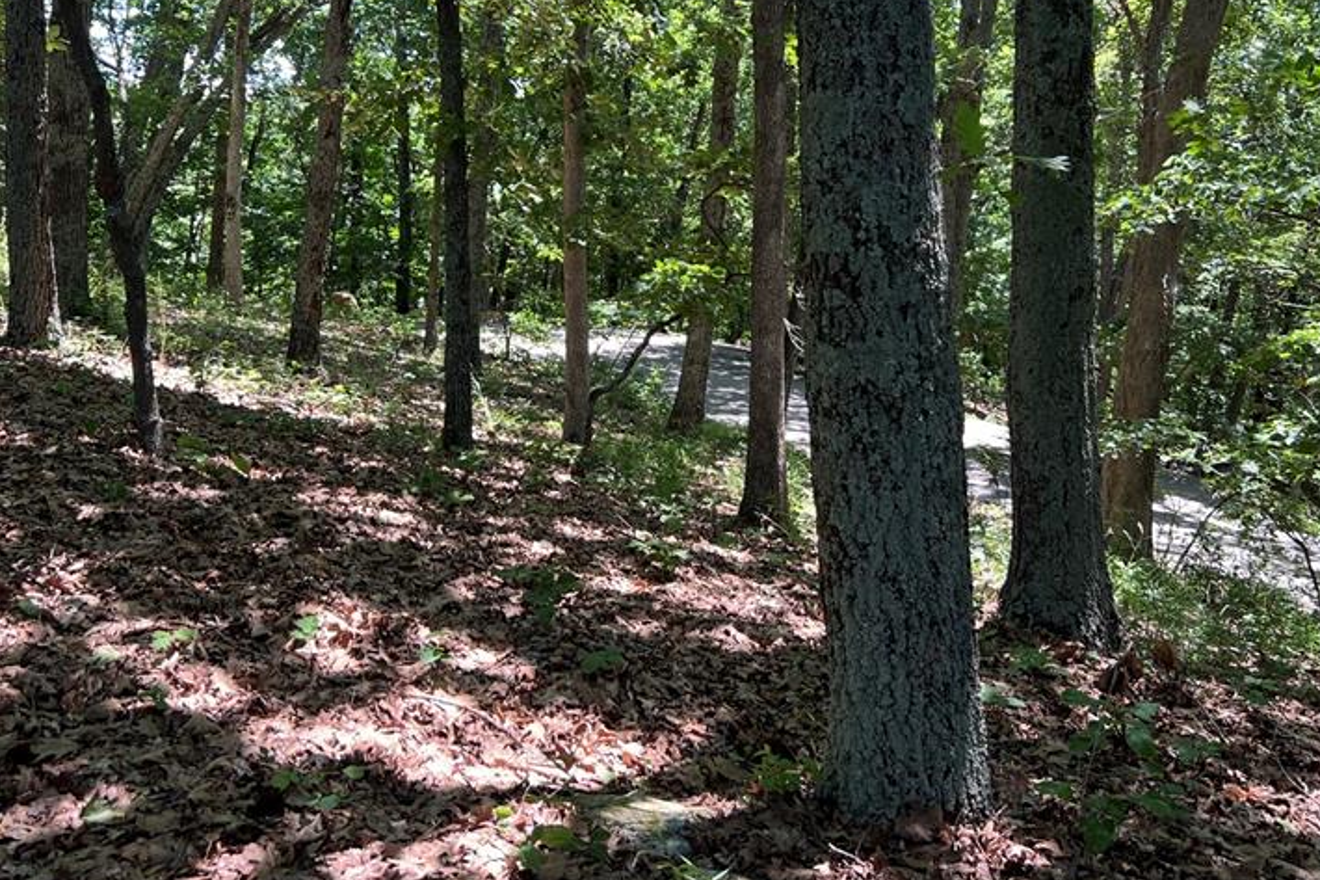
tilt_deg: -4.5
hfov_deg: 49.6
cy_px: 214
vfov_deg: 33.5
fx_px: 1430
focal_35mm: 39
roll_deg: -0.5
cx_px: 682
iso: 40
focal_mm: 5.7
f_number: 1.5
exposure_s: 1/251
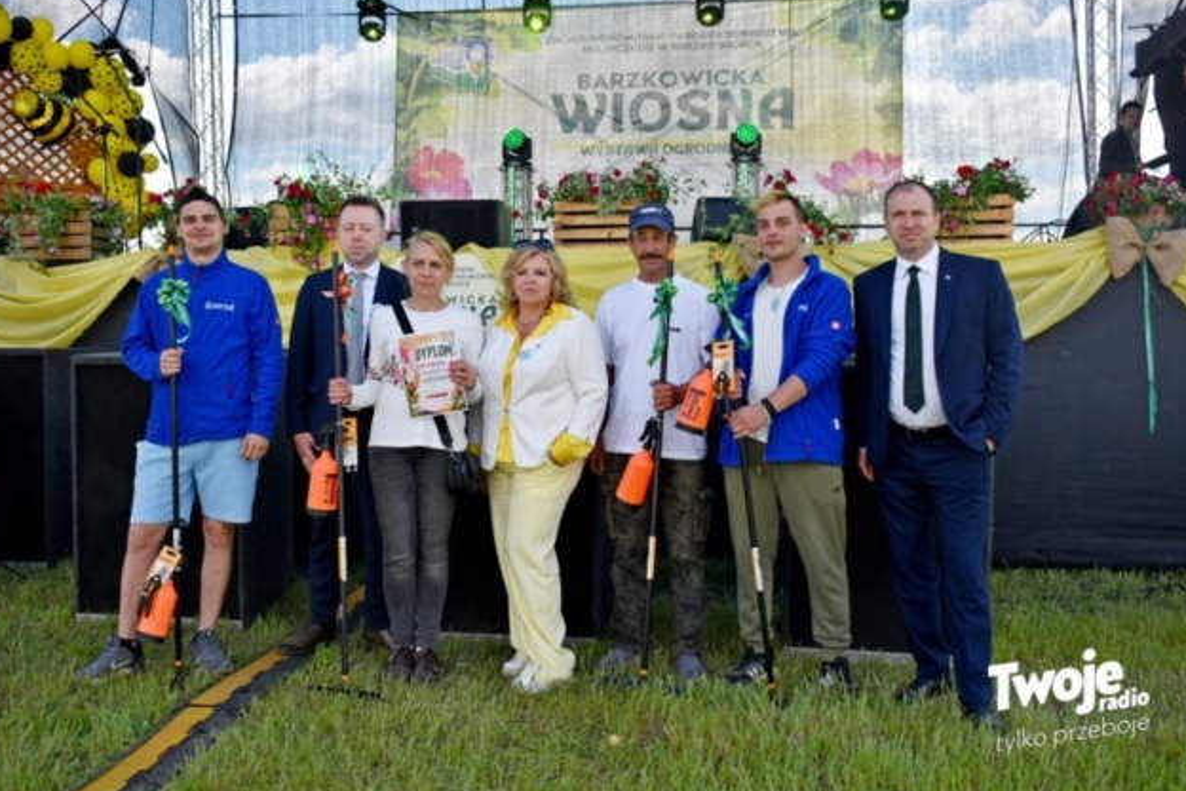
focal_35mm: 40
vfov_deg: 33.4
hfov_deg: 48.5
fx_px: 1318
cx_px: 585
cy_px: 394
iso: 400
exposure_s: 1/1600
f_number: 5.6
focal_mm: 26
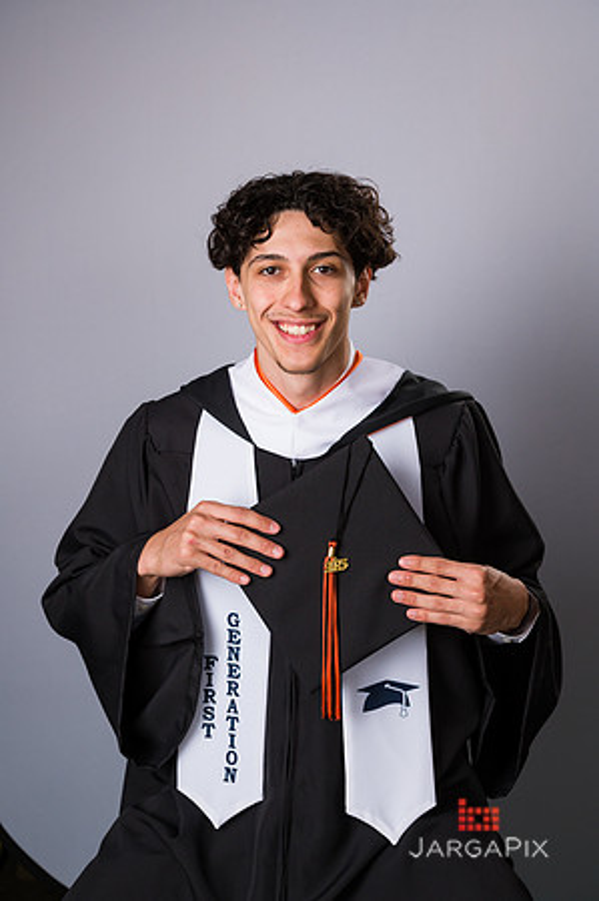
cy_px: 450
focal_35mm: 90
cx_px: 300
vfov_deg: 22.6
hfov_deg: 15.2
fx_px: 2251
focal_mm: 90
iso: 800
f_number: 8
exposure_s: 1/200
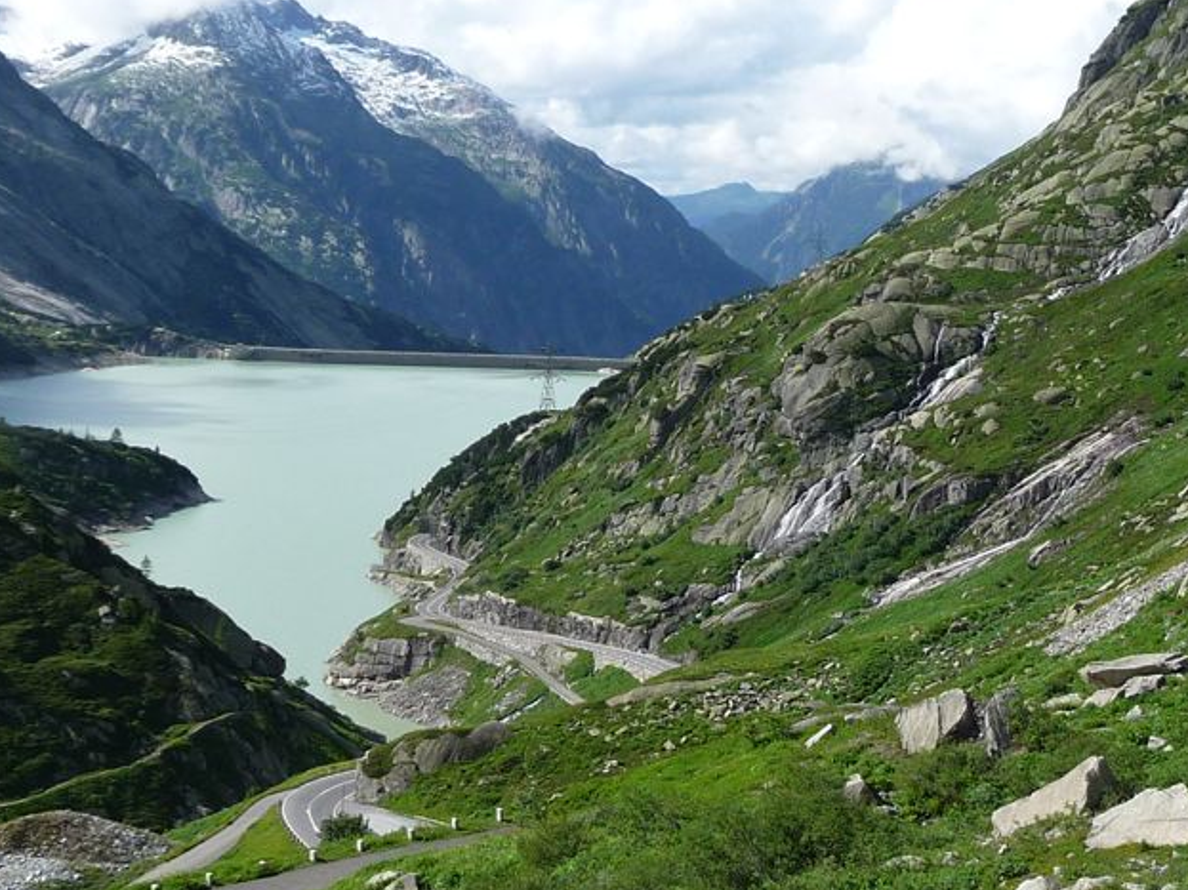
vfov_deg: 21.3
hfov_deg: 28.1
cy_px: 537
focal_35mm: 69
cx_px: 748
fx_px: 2368
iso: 100
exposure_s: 1/1000
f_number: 3.5
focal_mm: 5.3
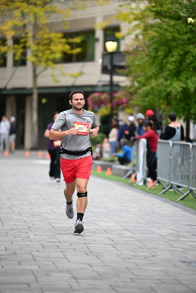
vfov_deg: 11.7
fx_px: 1428
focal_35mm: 175
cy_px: 146
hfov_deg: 7.9
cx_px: 98
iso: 640
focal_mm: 175
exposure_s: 1/2000
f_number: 2.8
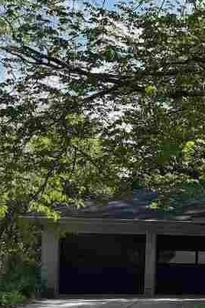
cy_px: 231
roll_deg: -1.4
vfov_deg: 23.4
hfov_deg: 12.9
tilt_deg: +2.1
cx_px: 464
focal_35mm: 86
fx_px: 735
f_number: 1.6
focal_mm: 5.96
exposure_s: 1/1344
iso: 50
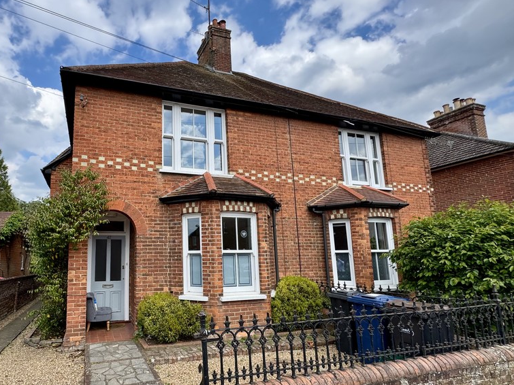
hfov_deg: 81.6
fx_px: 282
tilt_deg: +8.4
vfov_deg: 68.4
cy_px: 216
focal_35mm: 19
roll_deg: +0.5
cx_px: 167
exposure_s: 1/944
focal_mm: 2.22
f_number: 2.2
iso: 50
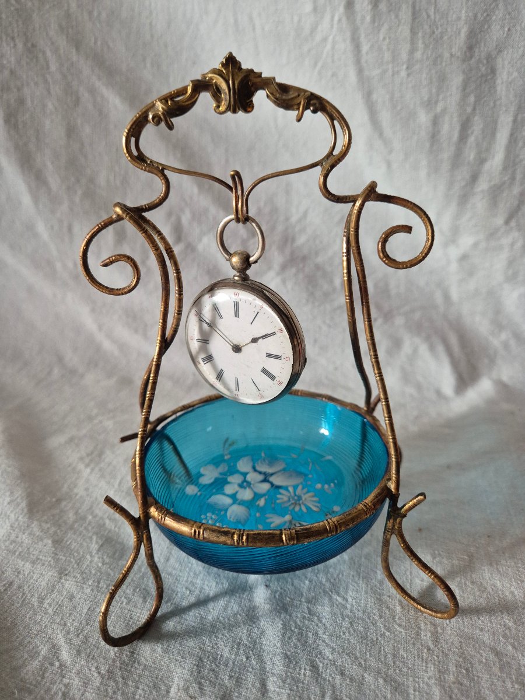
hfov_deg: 58.9
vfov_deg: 73.9
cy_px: 350
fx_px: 465
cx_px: 262
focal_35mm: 23
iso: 640
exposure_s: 1/100
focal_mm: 5.4
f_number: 1.8
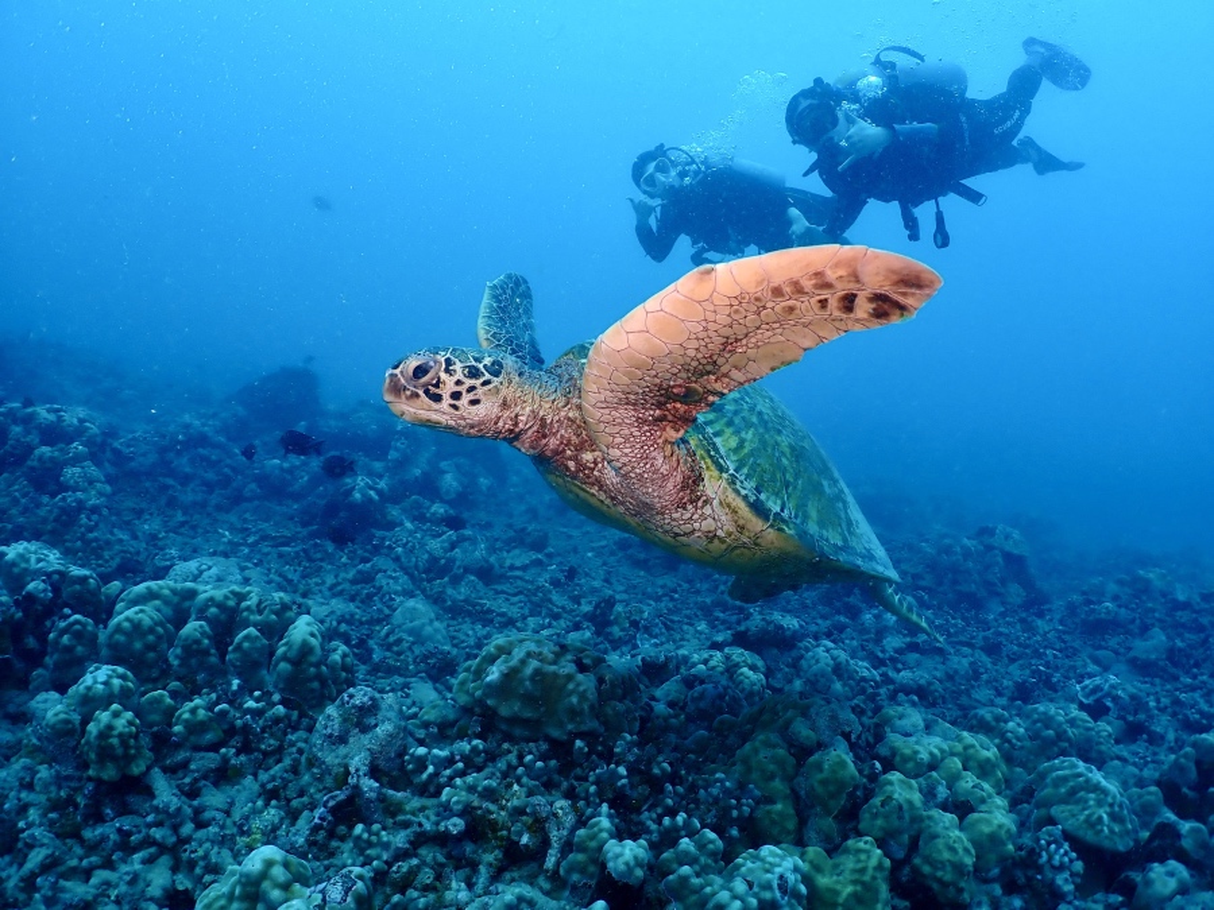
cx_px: 607
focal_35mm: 25
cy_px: 455
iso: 100
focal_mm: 4.5
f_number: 2.8
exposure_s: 1/400
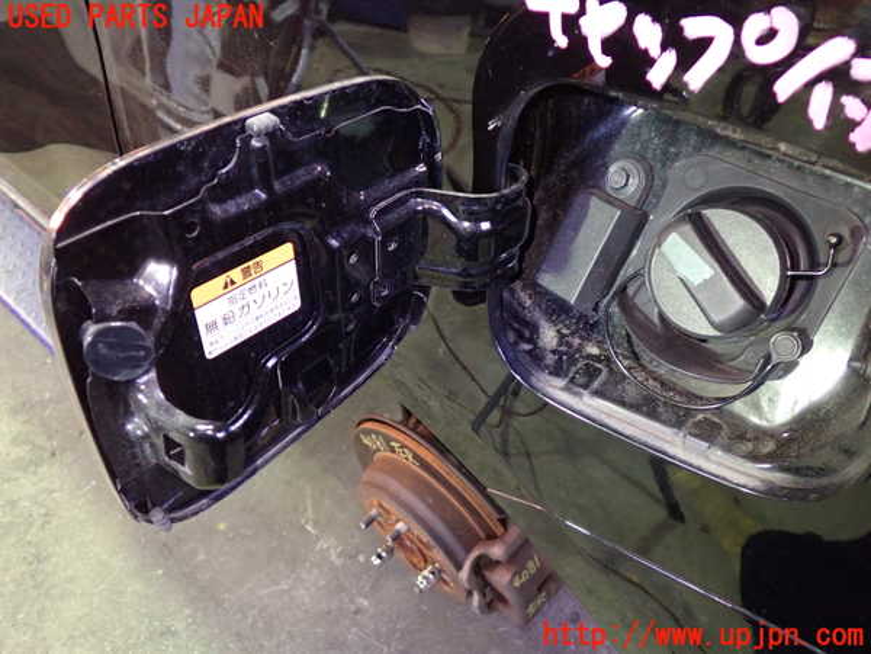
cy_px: 327
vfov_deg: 46.8
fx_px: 755
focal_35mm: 30
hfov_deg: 60.0
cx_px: 436
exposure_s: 1/15
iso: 800
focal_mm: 5.4
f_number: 2.3
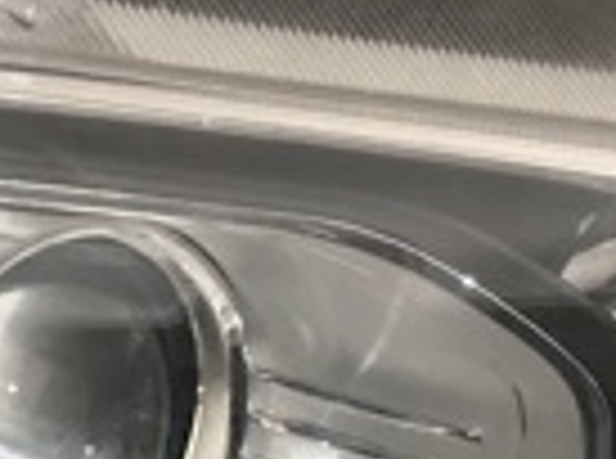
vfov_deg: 11.3
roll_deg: +6.5
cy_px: 268
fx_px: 2325
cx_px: 486
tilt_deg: -43.8
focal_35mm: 131
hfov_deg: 15.0
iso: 100
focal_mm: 3.99
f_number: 1.8
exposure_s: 1/9
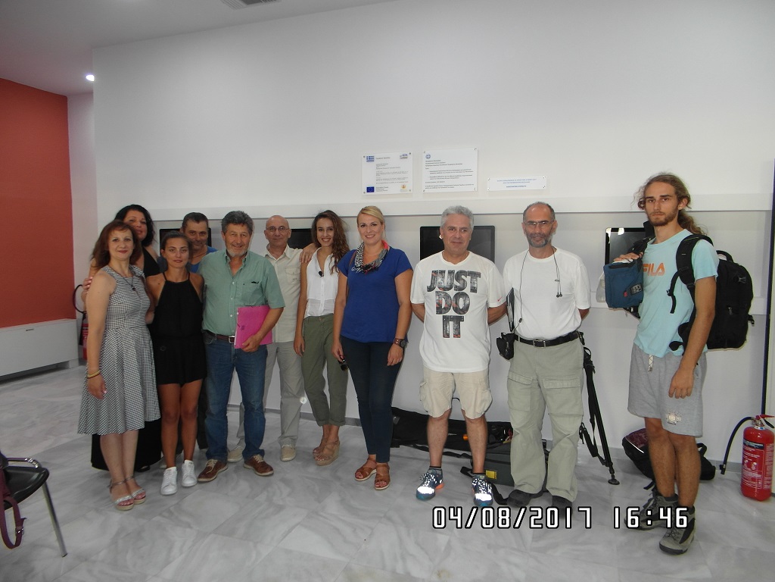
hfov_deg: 73.9
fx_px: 515
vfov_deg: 58.9
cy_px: 291
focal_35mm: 23
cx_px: 388
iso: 120
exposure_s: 1/45
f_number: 2.8
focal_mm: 4.1
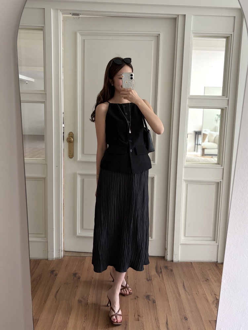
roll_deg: -2.0
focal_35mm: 26
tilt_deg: -19.9
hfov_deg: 53.1
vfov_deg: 67.3
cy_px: 165
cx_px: 124
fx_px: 248
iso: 125
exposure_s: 1/64
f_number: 1.6
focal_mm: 5.96
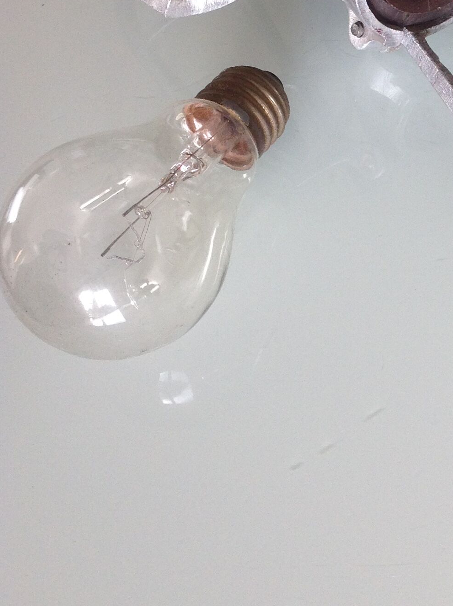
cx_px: 438
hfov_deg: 20.7
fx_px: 1207
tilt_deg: -56.9
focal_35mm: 69
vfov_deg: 27.7
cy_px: 135
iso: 80
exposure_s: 1/120
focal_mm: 4.28
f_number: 2.4
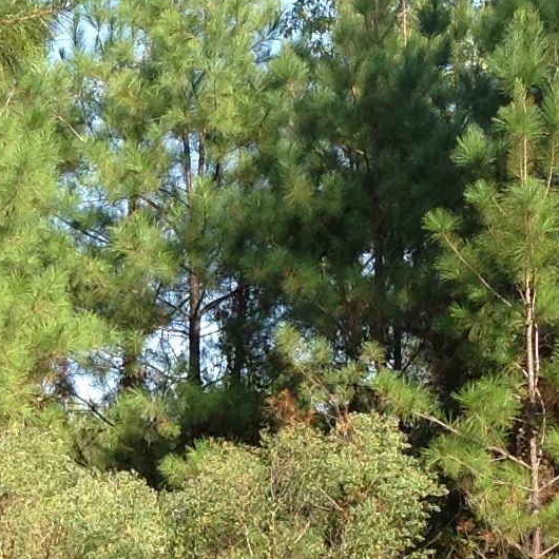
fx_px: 2759
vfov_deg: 11.5
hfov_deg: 11.3
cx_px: -128
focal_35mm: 151
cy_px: 520
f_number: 2.4
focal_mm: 4.28
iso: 50
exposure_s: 1/504
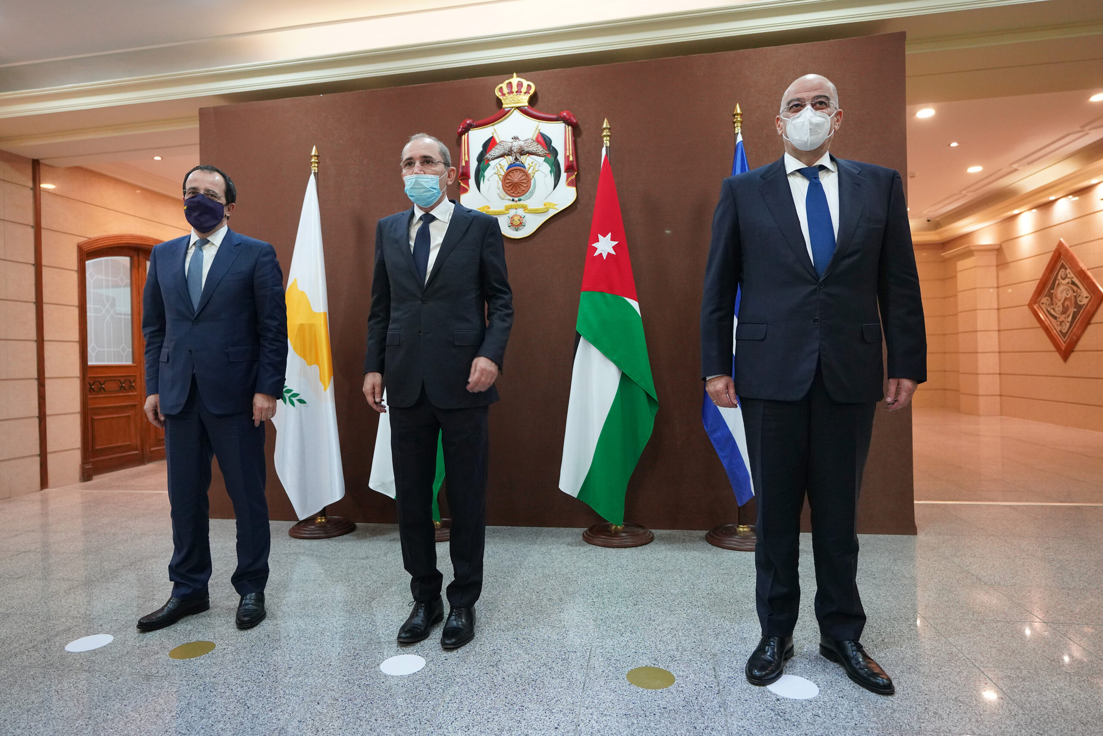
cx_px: 552
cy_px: 368
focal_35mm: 19
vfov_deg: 64.6
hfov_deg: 86.9
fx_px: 582
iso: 2500
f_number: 2.8
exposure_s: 1/160
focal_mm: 19
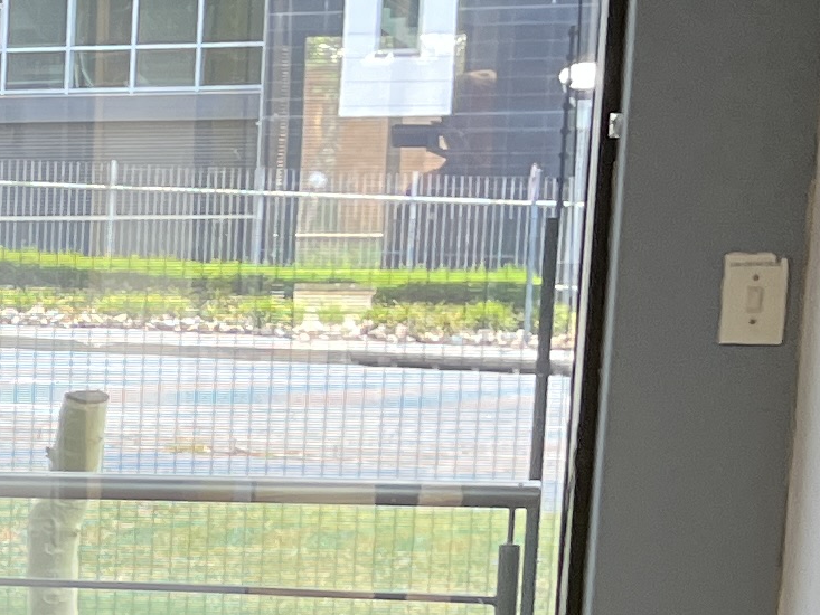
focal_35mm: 143
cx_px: -952
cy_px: 805
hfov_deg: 11.9
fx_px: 3388
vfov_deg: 10.2
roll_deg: -0.4
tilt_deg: -10.7
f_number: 1.6
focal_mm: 5.1
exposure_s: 1/100
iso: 80
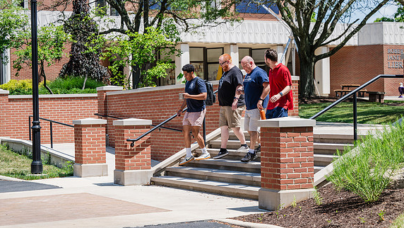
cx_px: 203
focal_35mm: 85
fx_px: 911
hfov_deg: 25.0
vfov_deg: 14.2
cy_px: 109
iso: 80
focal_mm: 80
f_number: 4
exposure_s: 1/500
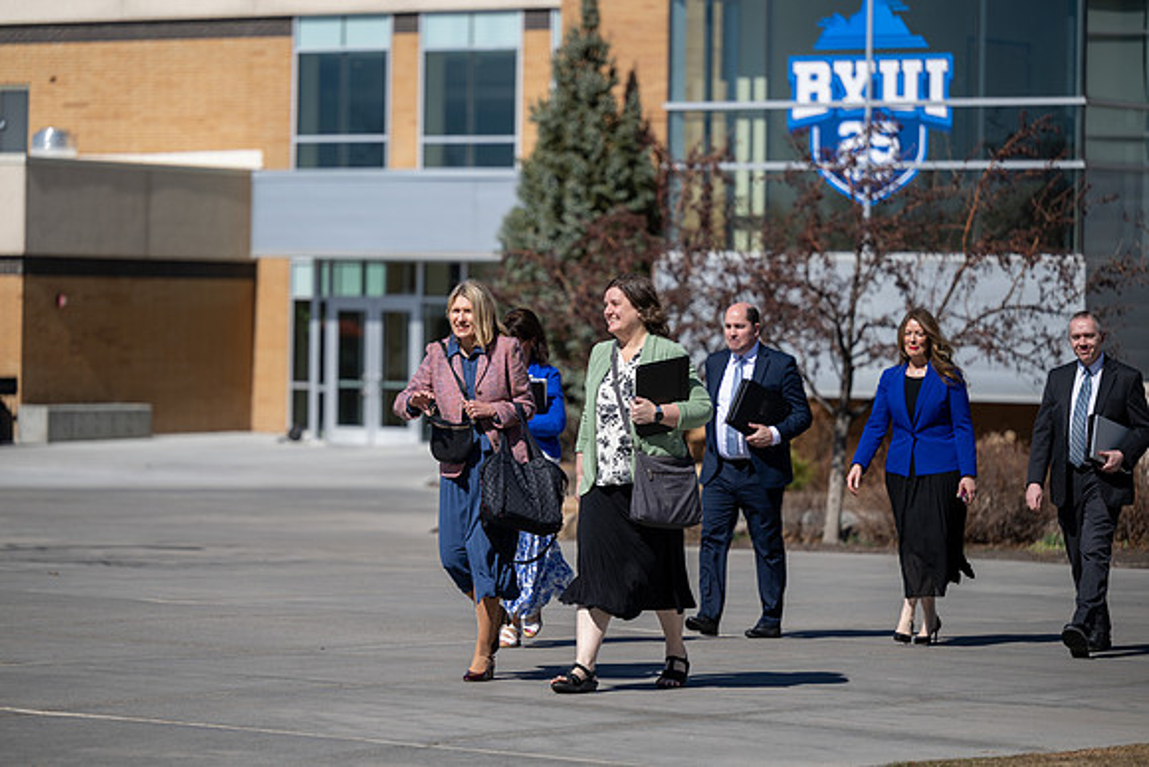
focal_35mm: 140
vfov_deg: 9.8
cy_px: 384
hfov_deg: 14.7
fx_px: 4469
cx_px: 574
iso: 100
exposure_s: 1/3200
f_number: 2.8
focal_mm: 140
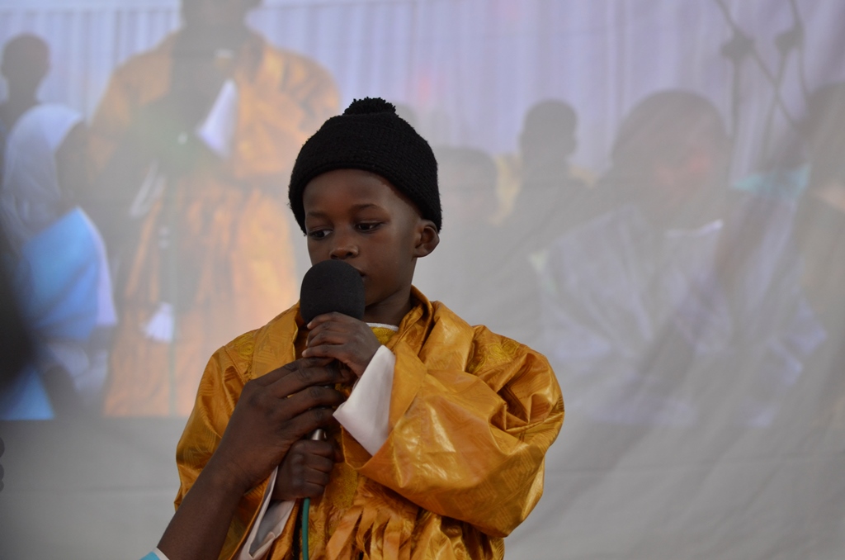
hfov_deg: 15.9
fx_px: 3021
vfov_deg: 10.6
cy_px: 280
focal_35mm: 129
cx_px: 422
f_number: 4
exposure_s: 1/50
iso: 640
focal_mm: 86
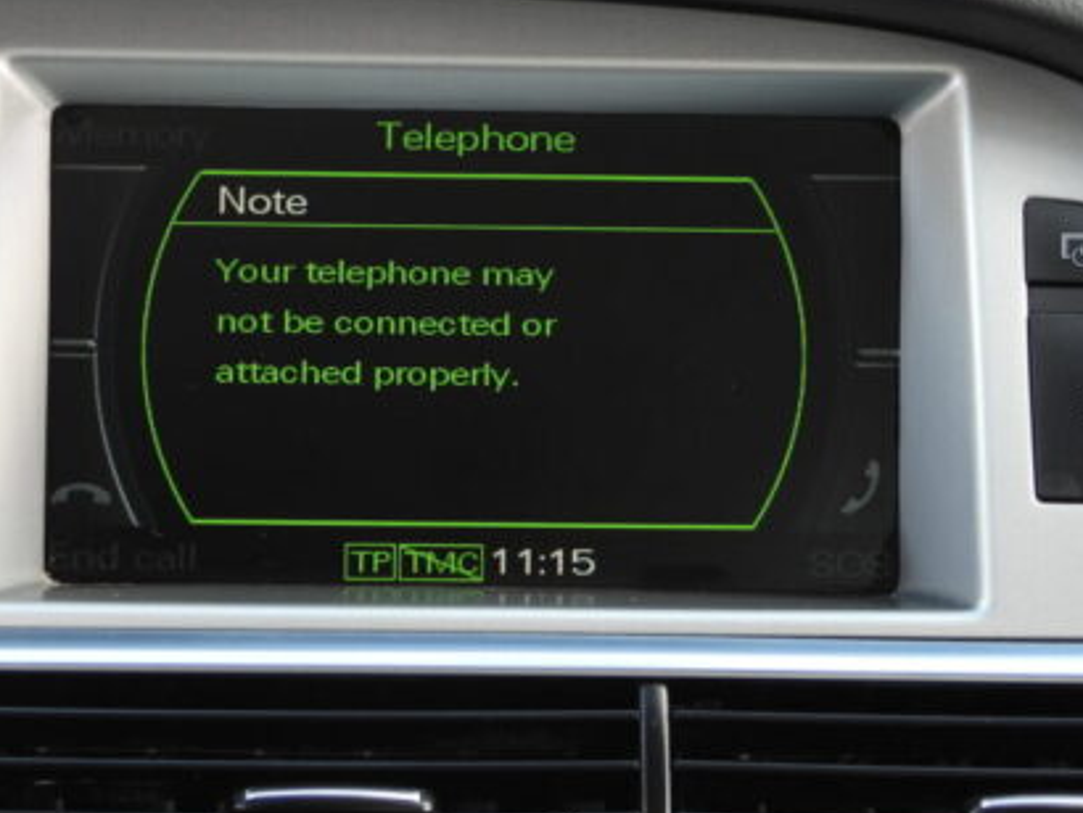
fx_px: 4946
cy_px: 245
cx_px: 468
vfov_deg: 9.4
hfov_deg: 12.5
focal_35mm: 158
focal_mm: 16.3
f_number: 3.5
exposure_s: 1/60
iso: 110
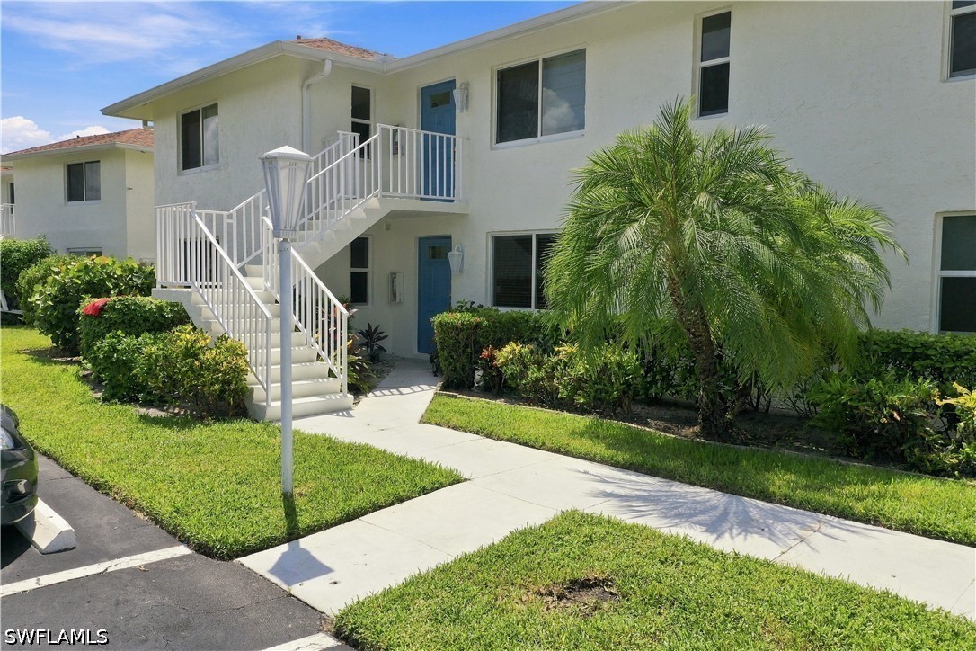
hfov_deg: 65.5
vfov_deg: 46.4
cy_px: 326
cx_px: 488
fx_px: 759
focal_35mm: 28
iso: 100
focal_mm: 10.3
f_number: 6.3
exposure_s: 1/800
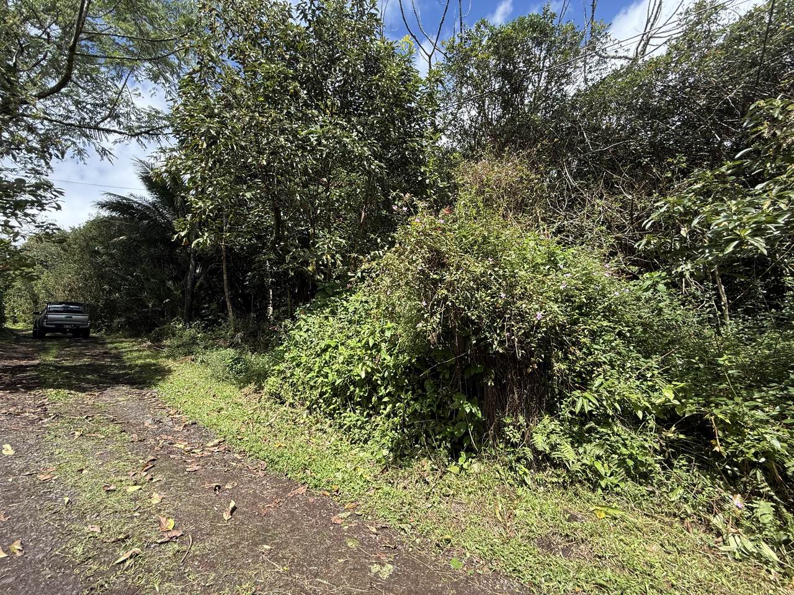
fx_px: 321
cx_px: 397
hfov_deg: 102.1
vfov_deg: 85.7
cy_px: 298
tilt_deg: +10.4
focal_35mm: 14
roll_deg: +2.9
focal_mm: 2.22
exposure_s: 1/613
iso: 50
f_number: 2.2
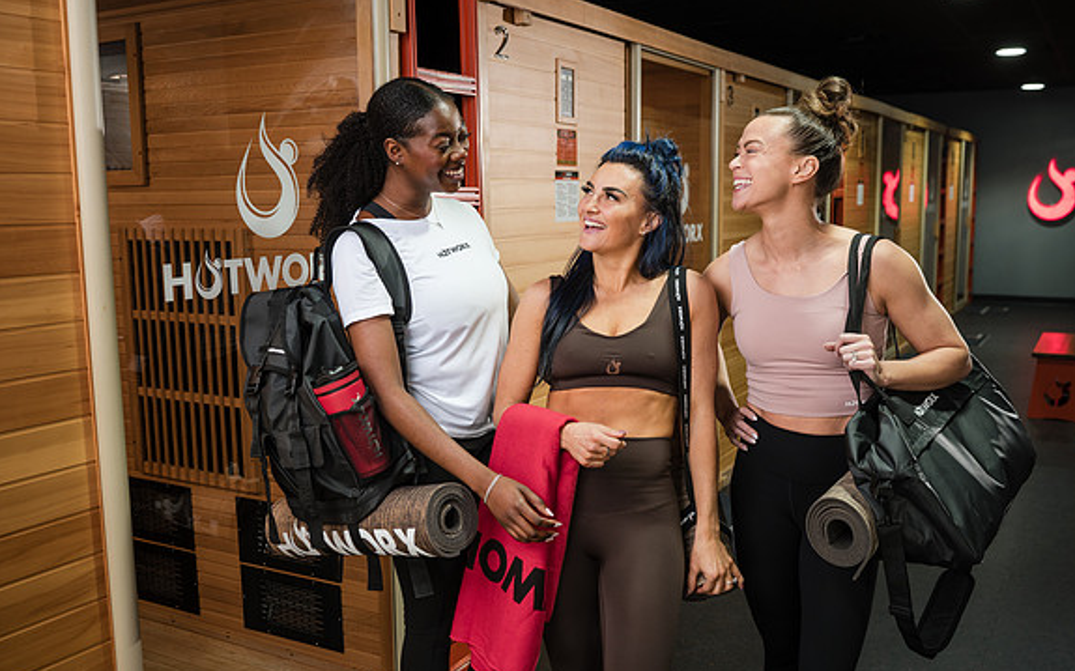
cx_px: 538
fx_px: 1054
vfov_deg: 35.3
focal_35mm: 36
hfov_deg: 54.0
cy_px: 354
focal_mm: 35
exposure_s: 1/125
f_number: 4
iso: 400
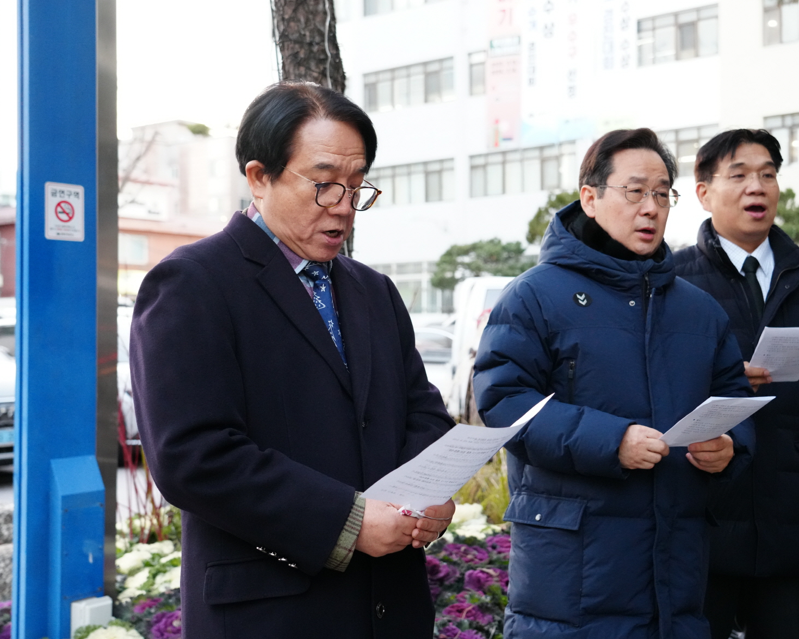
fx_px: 1088
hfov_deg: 40.2
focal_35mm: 46
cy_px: 315
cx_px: 464
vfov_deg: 32.7
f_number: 4.5
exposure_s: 1/160
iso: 5000
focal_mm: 40
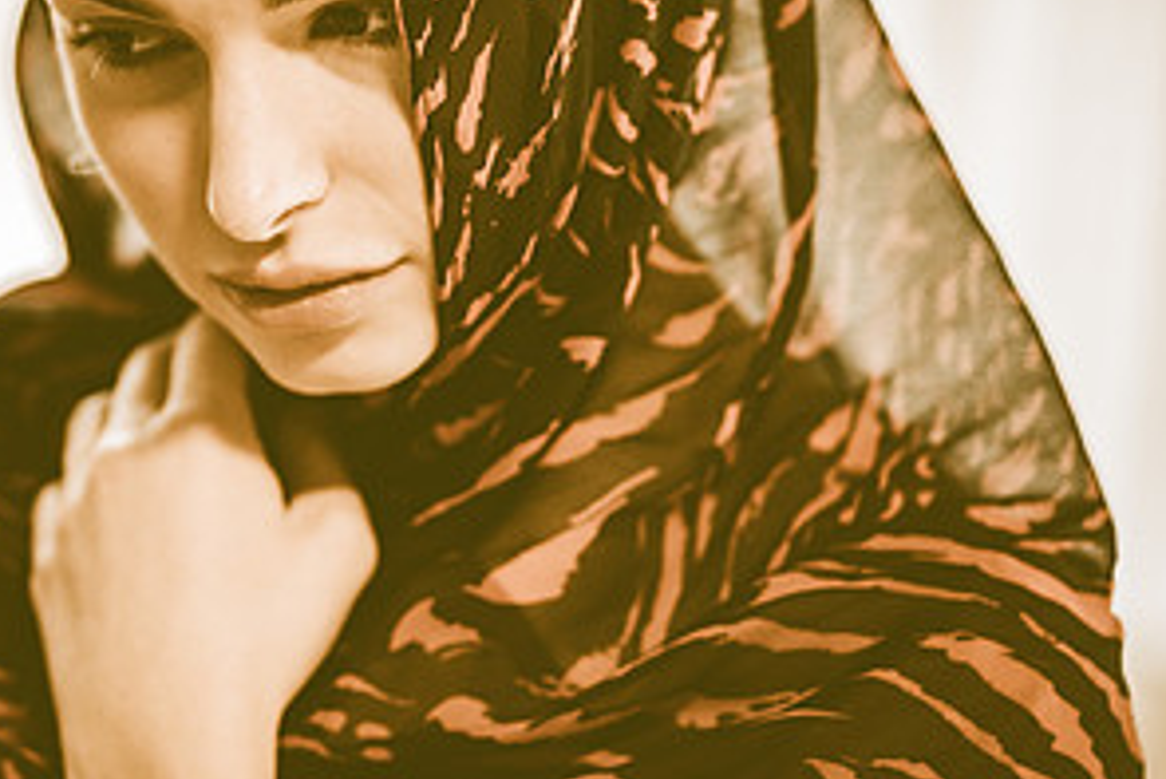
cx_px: 174
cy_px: 310
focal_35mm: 167
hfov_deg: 12.2
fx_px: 5411
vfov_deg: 8.2
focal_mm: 85
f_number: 1.8
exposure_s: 1/200
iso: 640
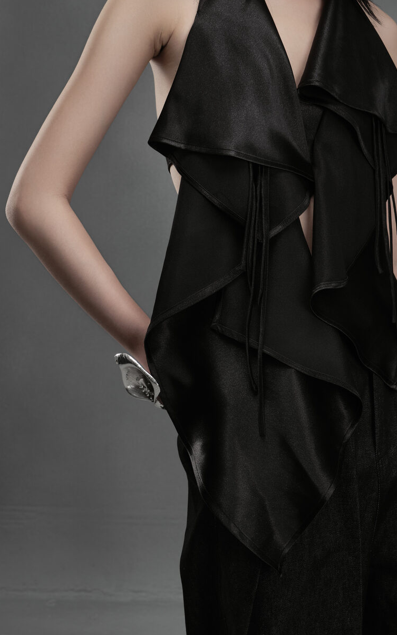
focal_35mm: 88
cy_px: 233
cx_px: 278
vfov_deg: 23.5
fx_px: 1524
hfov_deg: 14.8
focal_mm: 62.9
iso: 320
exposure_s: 1/125
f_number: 10
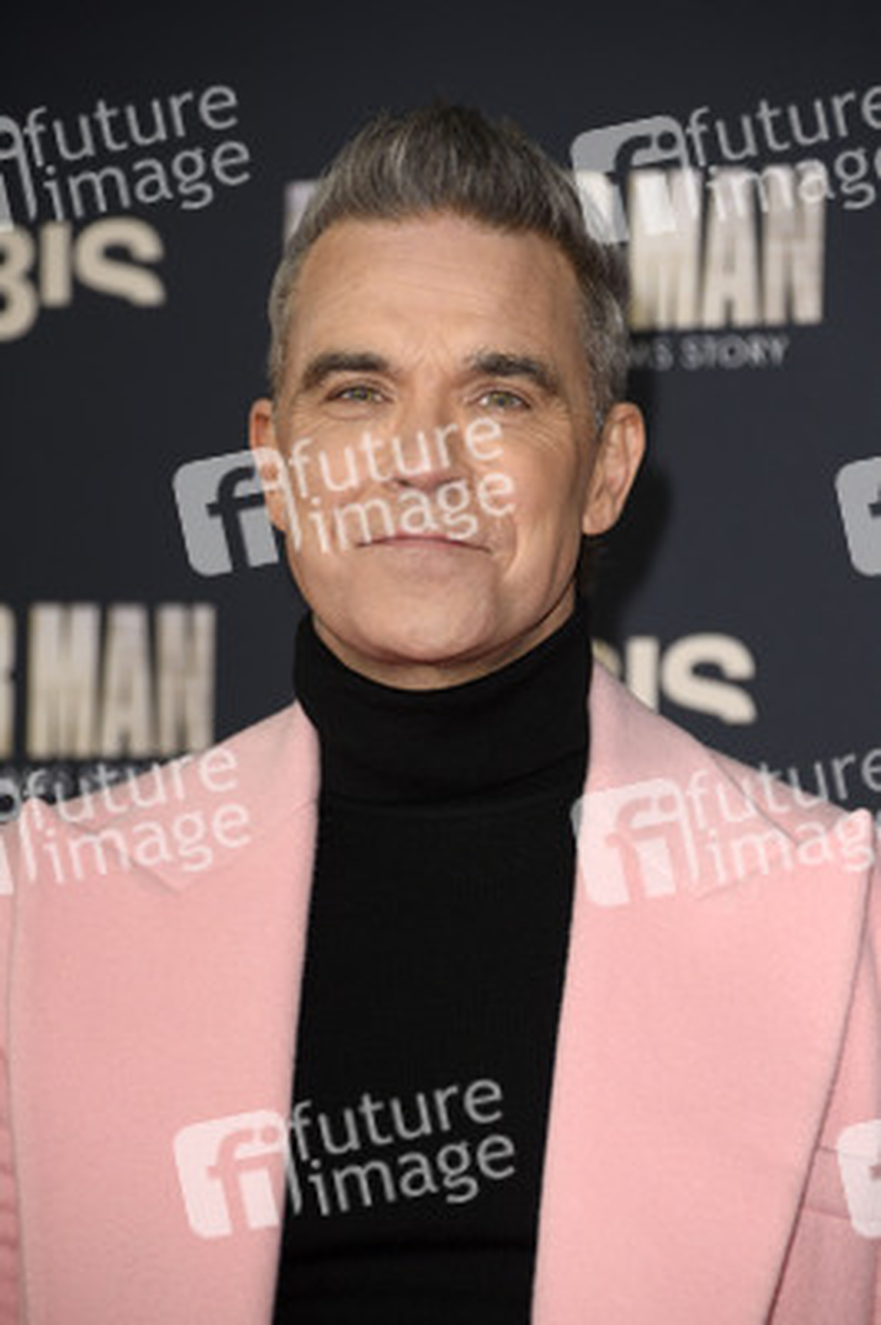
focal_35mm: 190
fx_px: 6986
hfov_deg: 7.2
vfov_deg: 10.8
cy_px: 662
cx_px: 440
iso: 1000
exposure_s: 1/250
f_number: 5.6
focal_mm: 190
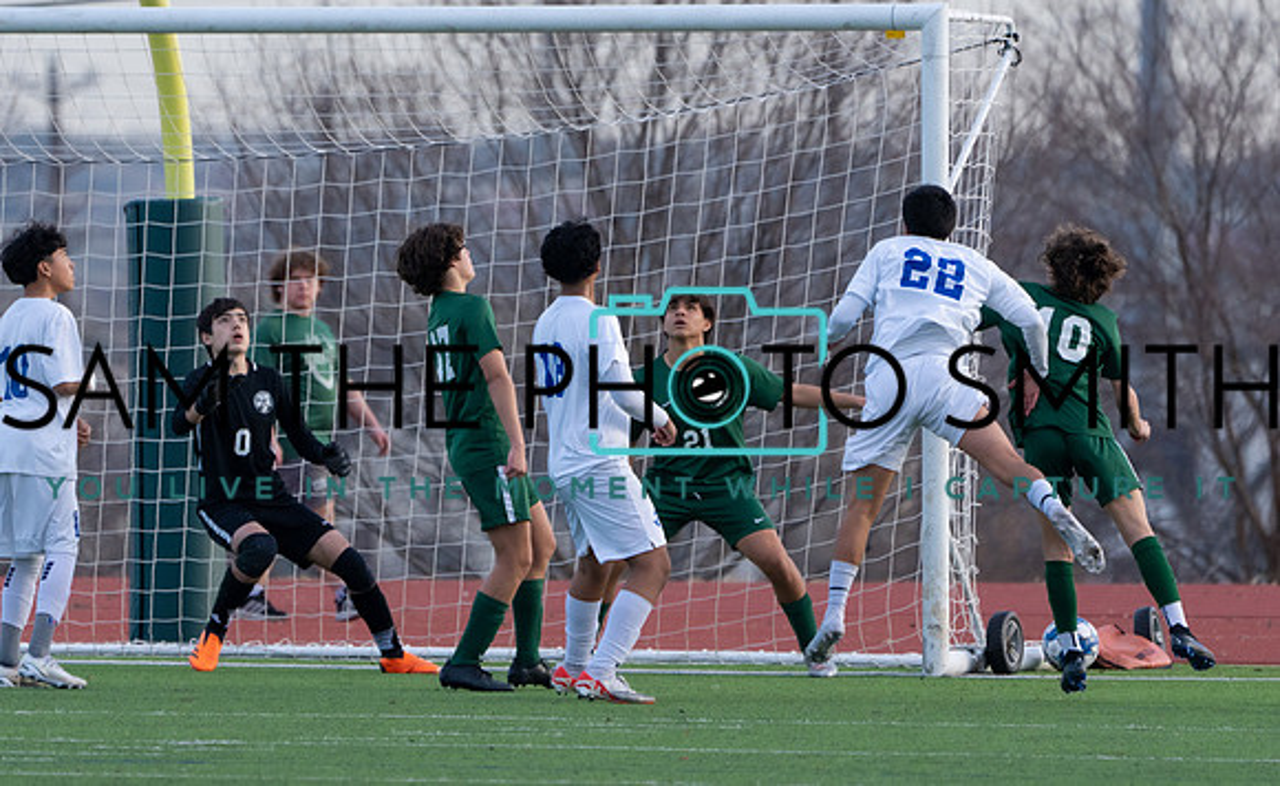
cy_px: 347
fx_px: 22338
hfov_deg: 3.3
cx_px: 491
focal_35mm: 644
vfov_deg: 2.0
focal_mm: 400
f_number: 5.6
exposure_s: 1/1250
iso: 1000
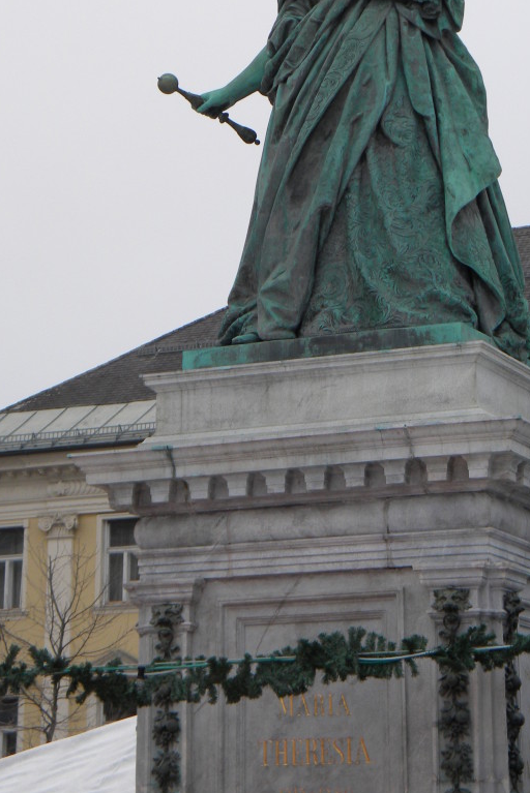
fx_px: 2052
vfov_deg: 21.9
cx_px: 270
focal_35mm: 93
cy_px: 295
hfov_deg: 14.7
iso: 104
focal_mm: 12.2
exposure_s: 1/59.8
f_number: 4.3
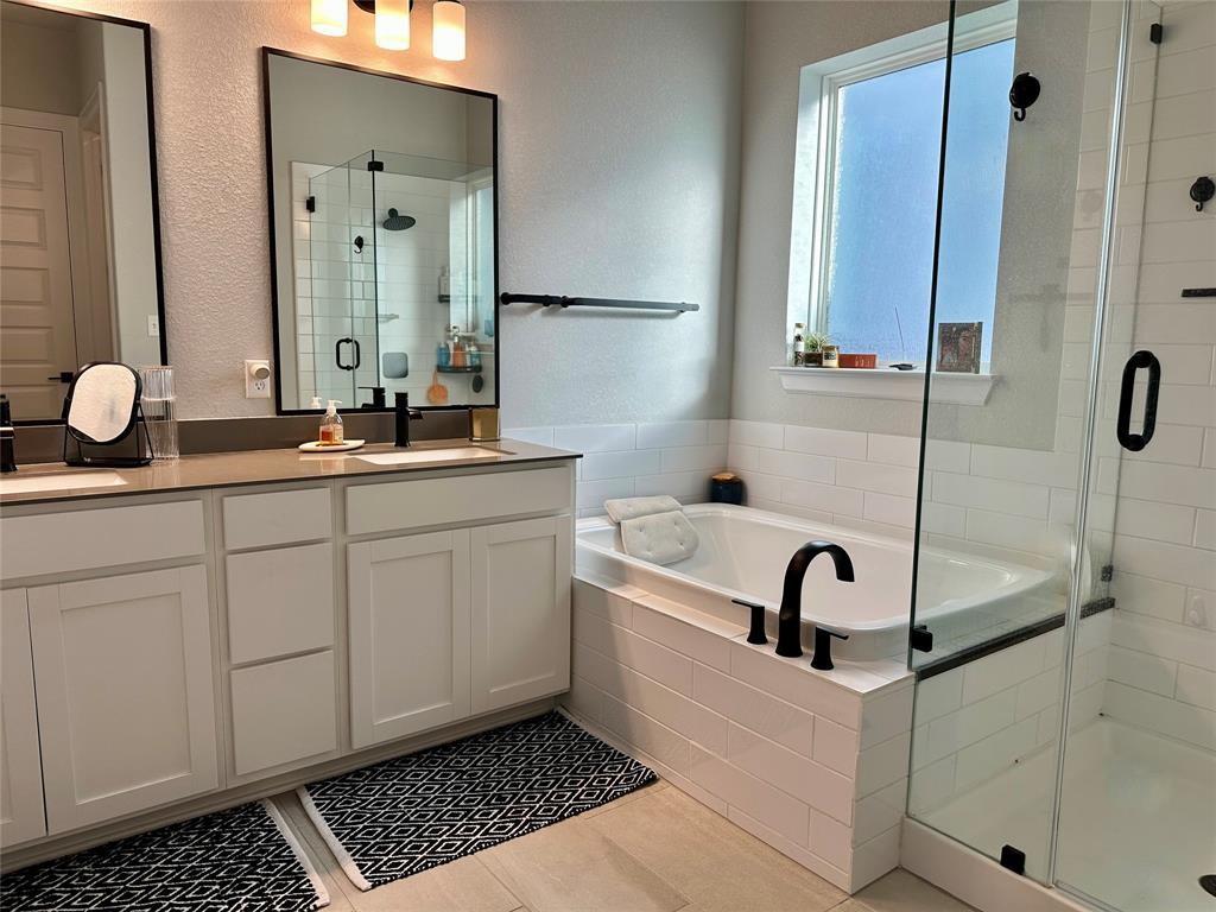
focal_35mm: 24
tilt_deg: -8.3
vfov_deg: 56.8
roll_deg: -0.4
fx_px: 843
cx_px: 608
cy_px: 456
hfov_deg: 71.6
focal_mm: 6.86
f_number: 1.78
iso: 64
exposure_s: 1/178
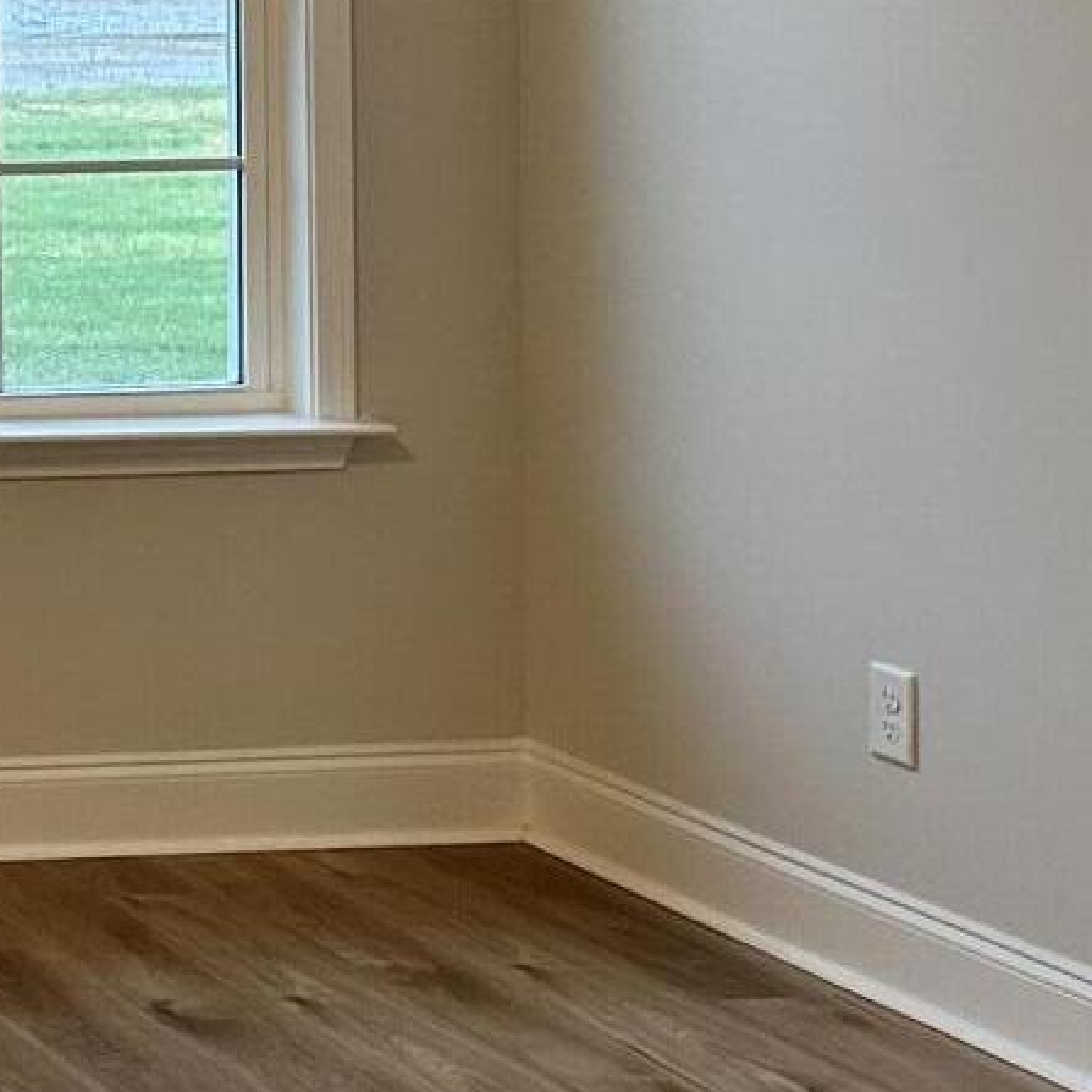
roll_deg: +0.4
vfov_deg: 17.7
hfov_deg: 14.3
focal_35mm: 95
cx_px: -1268
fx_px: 3391
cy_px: -100
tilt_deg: -0.8
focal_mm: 6.86
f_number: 1.78
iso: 160
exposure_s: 1/60
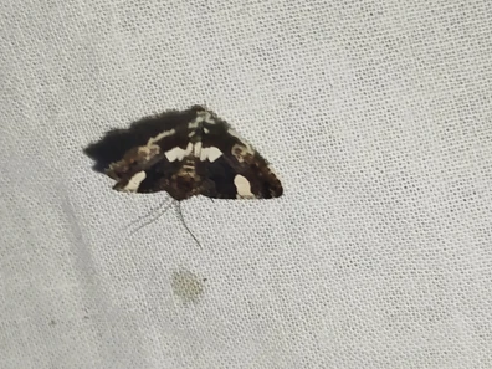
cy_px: 199
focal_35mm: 89
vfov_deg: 16.6
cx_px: 205
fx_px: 1265
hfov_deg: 22.0
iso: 125
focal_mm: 5.31
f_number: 1.7
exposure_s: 1/50
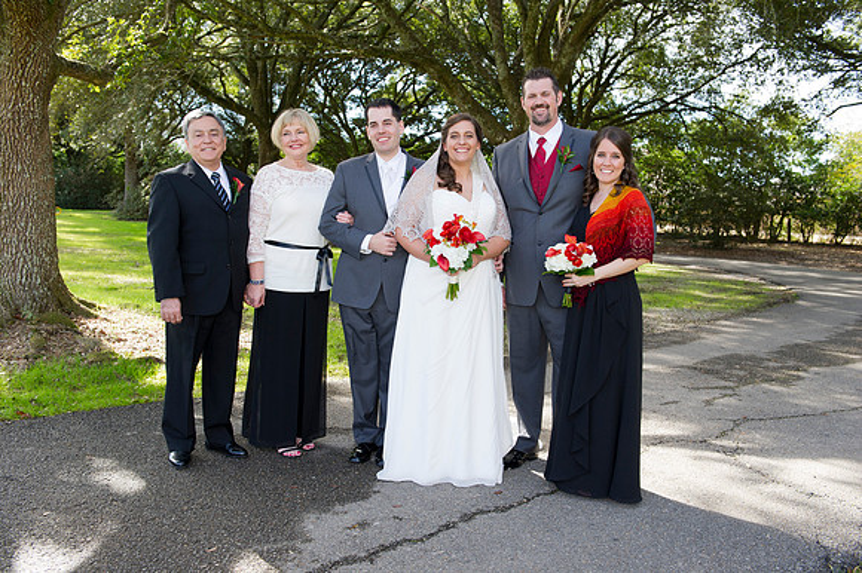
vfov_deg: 38.8
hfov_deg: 55.8
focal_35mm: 34
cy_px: 286
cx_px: 431
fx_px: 814
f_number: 5.6
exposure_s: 1/125
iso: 320
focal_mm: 34
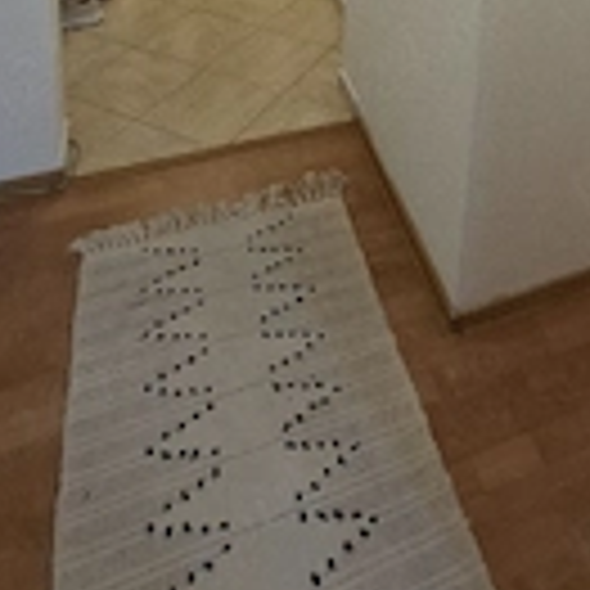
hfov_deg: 45.4
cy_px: -203
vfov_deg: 32.9
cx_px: 450
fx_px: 675
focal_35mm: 35
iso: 160
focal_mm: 1.74
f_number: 2.2
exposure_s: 1/24
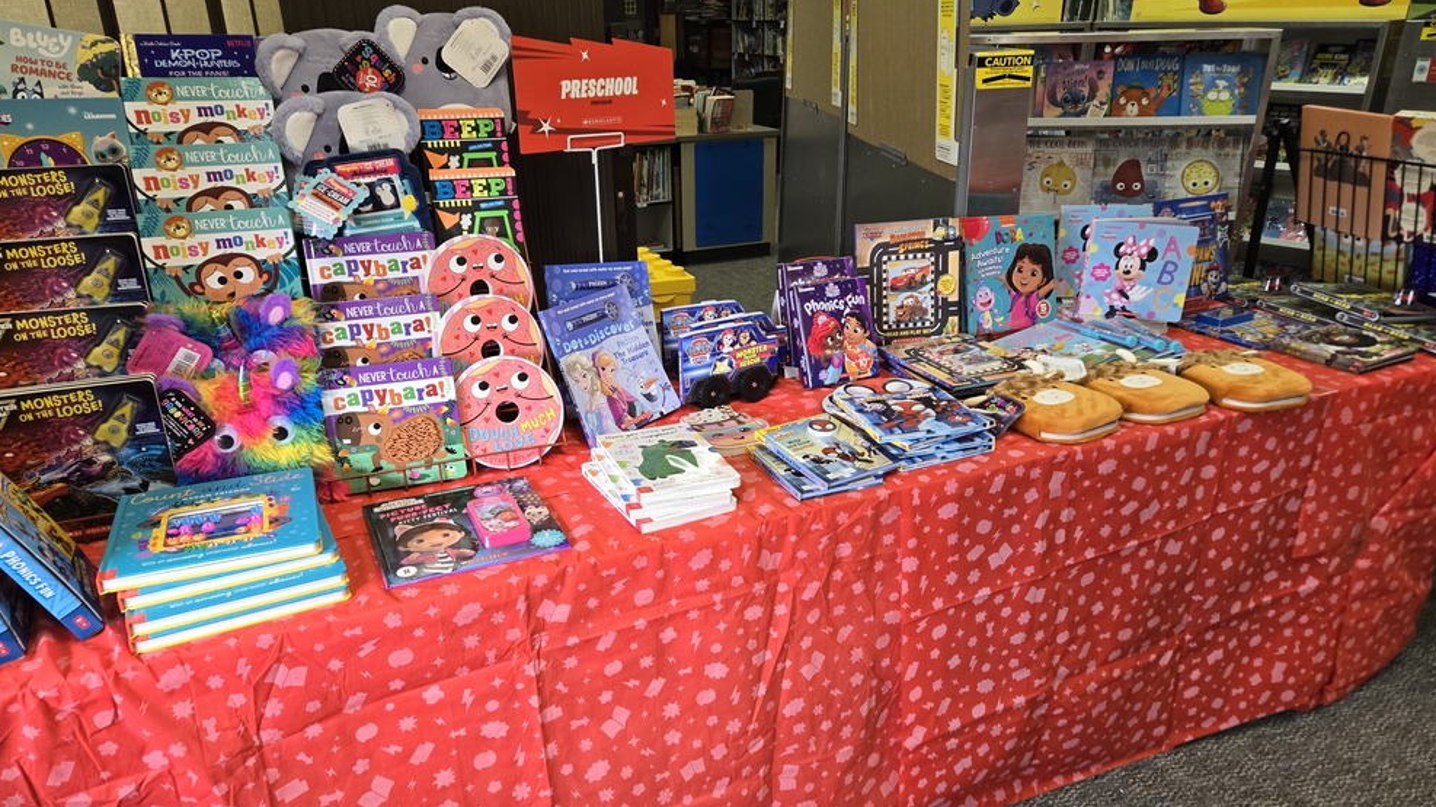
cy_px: 459
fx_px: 990
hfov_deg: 71.9
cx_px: 709
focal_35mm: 26
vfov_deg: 44.3
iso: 200
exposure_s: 1/120
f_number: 1.8
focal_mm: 5.4
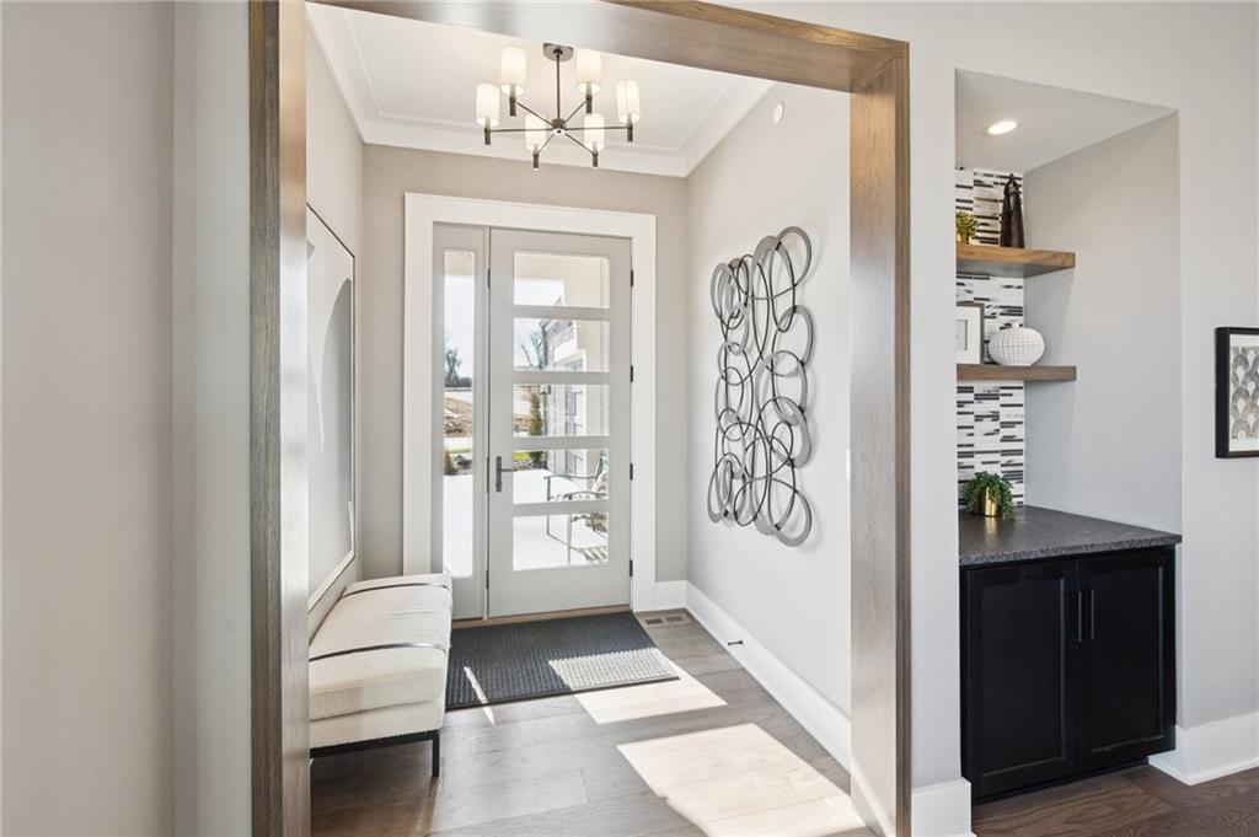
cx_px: 630
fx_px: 559
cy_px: 418
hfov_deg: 96.8
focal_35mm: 16
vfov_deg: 73.7
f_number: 6.3
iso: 640
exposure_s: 1/125
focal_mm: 16
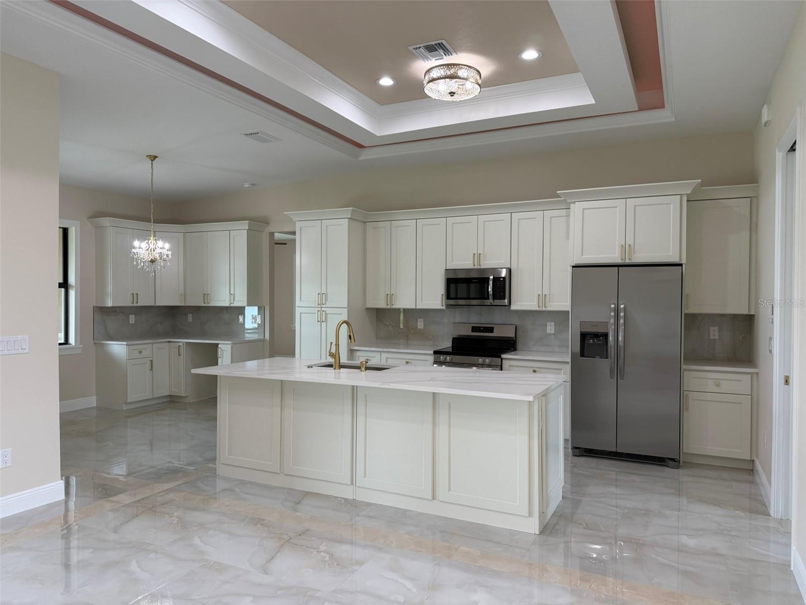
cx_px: 403
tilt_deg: -0.4
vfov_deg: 56.8
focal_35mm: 24
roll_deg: -0.5
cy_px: 302
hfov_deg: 71.6
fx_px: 559
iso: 100
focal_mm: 6.76
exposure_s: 1/232
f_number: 1.78
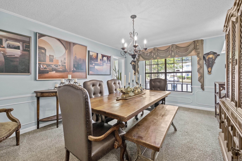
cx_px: 121
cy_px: 80
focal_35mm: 15
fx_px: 101
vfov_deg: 77.3
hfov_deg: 100.4
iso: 400
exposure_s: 1/2.5
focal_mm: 10
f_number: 7.1
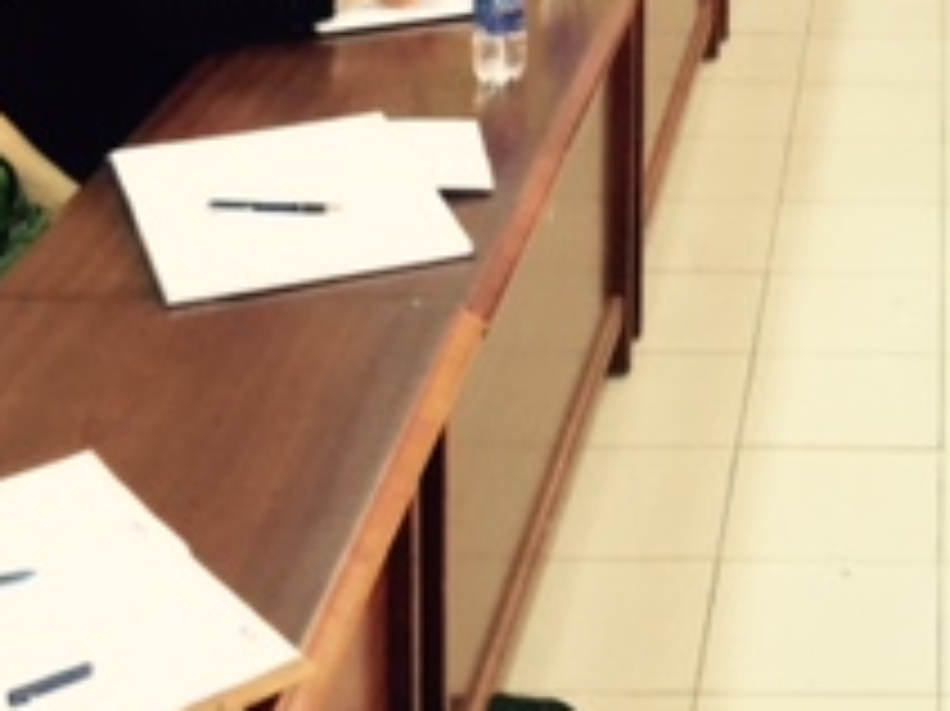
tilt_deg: -12.0
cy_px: -315
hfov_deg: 21.1
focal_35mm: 88
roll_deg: -5.1
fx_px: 2414
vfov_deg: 15.6
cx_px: 1067
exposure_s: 1/17
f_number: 2.2
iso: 100
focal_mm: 4.15
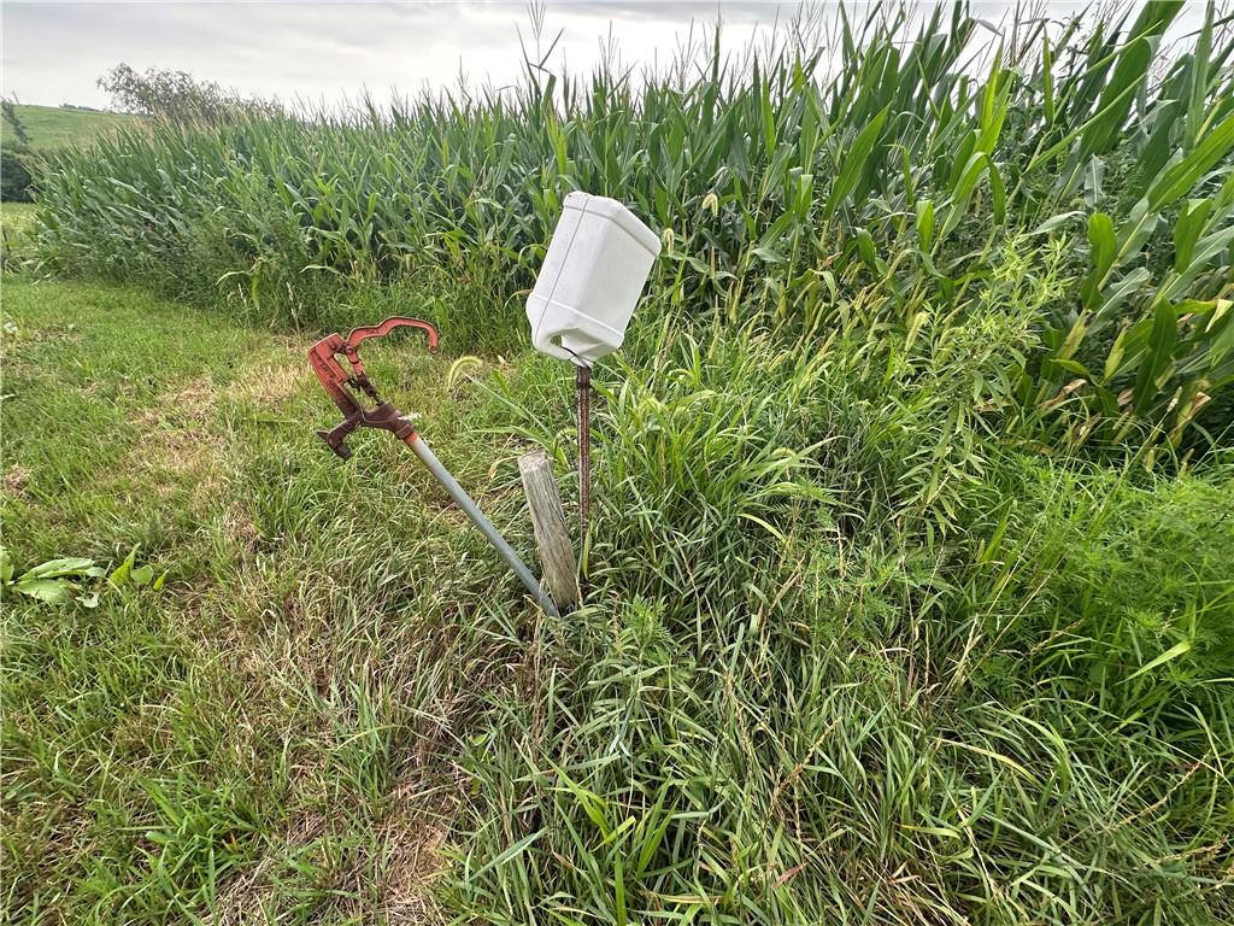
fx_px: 499
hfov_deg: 102.1
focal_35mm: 14
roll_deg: -3.9
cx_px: 617
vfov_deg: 85.7
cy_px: 463
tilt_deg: -31.8
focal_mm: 2.22
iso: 40
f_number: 2.2
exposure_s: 1/149
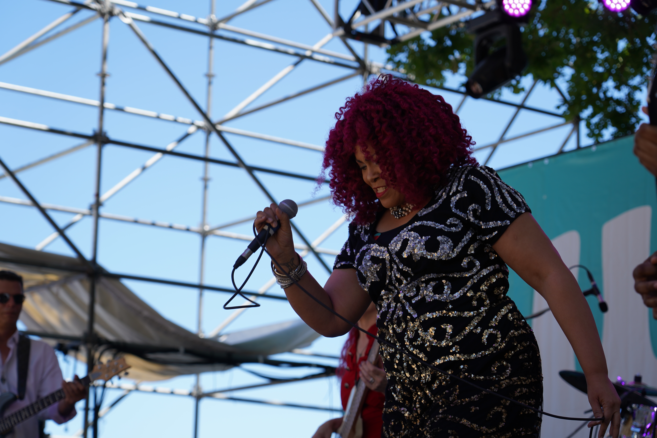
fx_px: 1843
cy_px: 219
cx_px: 328
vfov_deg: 13.6
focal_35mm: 101
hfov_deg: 20.2
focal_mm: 101
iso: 100
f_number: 5.6
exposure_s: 1/250
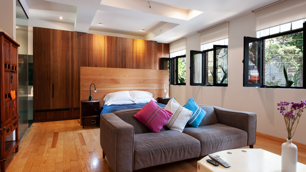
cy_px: 86
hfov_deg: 81.2
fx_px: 179
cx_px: 156
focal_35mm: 22
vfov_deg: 51.5
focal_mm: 18
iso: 200
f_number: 8
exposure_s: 1/4
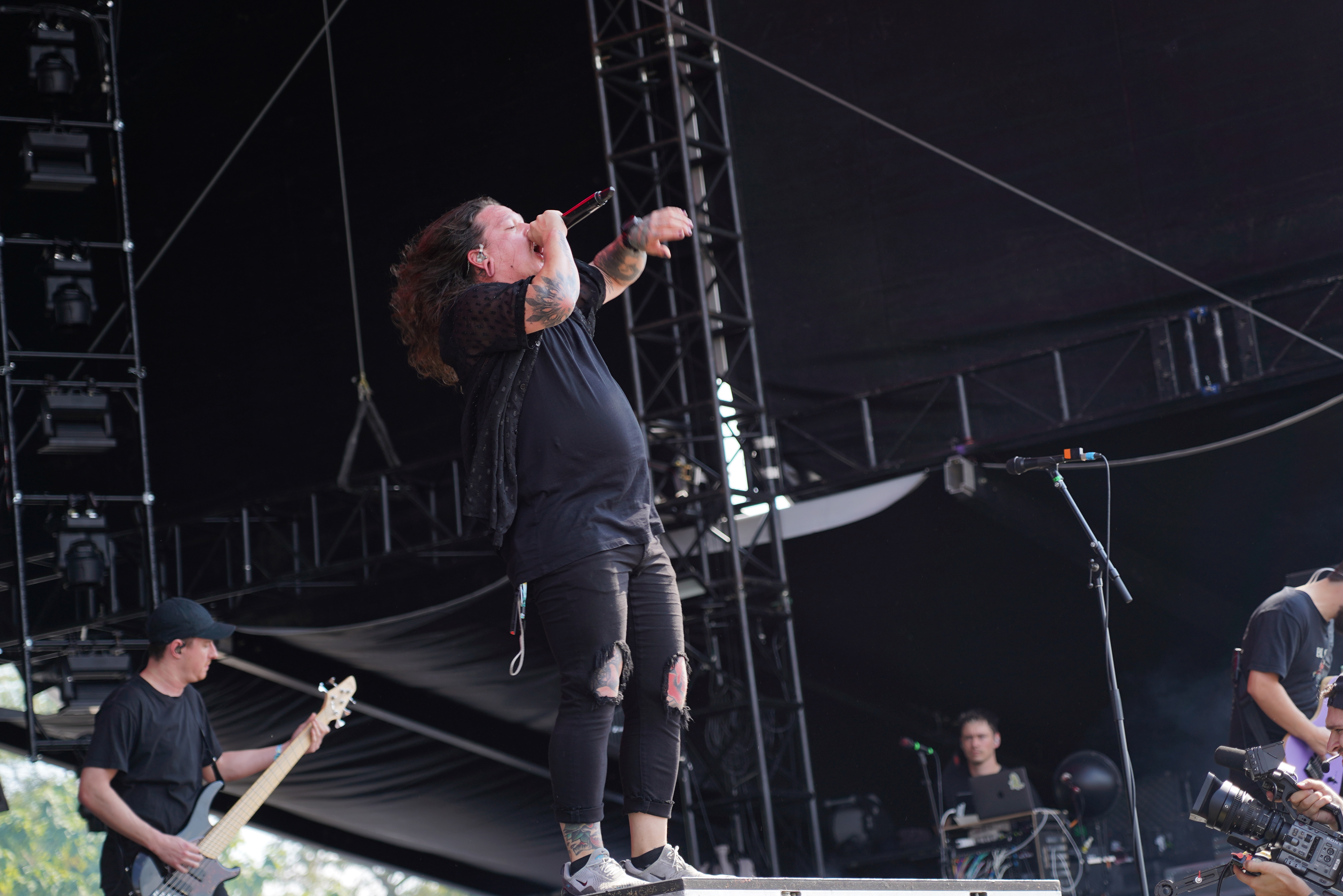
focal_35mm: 106
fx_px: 3954
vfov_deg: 12.9
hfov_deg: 19.3
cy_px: 446
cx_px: 671
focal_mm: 105
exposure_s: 1/200
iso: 100
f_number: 4
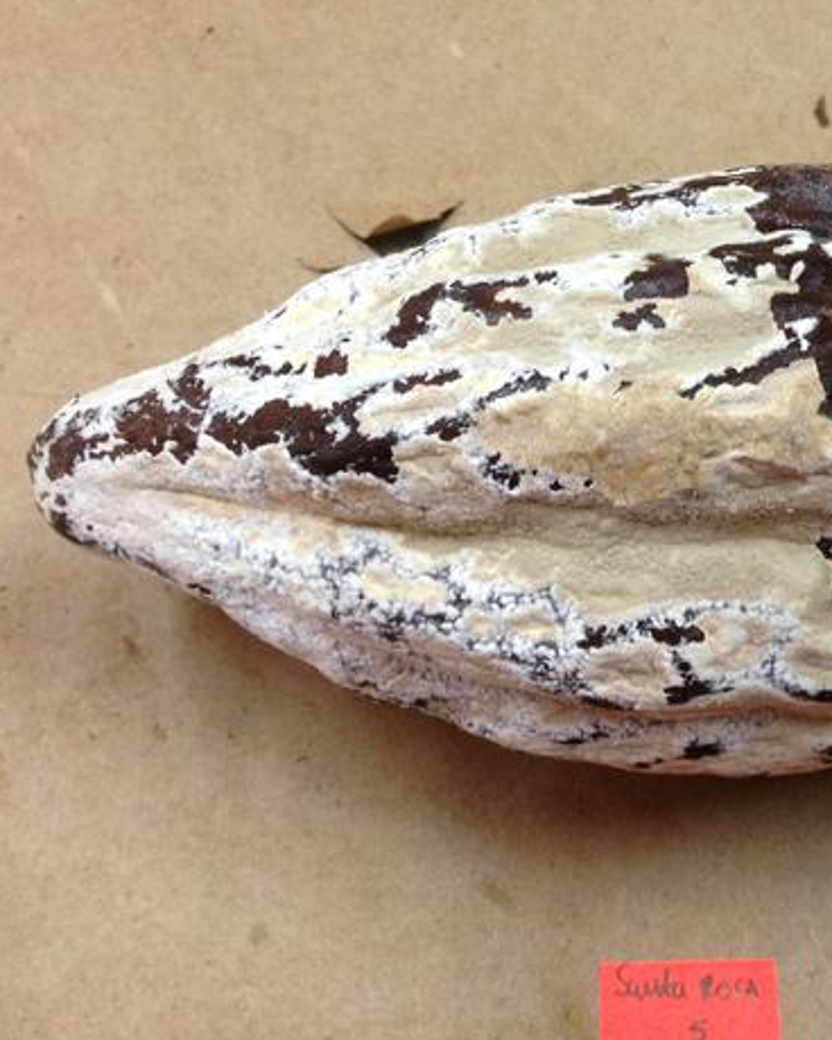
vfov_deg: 38.0
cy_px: 560
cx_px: 658
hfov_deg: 30.2
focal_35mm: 49
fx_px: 1508
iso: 160
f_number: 2.4
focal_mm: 4.13
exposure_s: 1/20
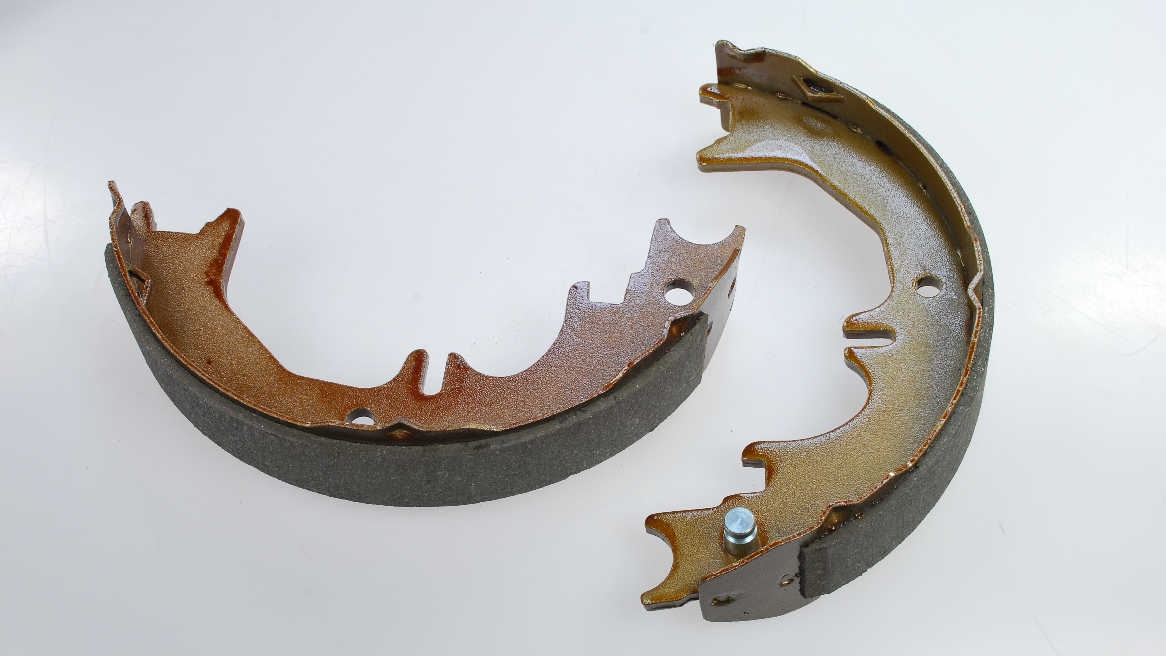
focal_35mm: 51
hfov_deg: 40.6
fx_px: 1577
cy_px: 337
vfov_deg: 23.5
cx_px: 581
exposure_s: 1/25
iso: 200
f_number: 13
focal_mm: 32
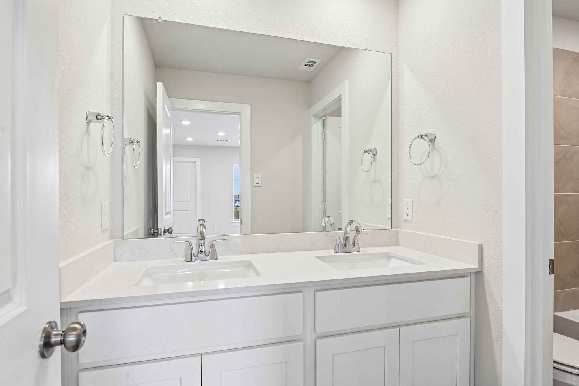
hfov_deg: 86.9
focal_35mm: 19
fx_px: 306
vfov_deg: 64.5
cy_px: 193
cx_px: 290
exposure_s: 1/30
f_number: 8
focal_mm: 19
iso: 400
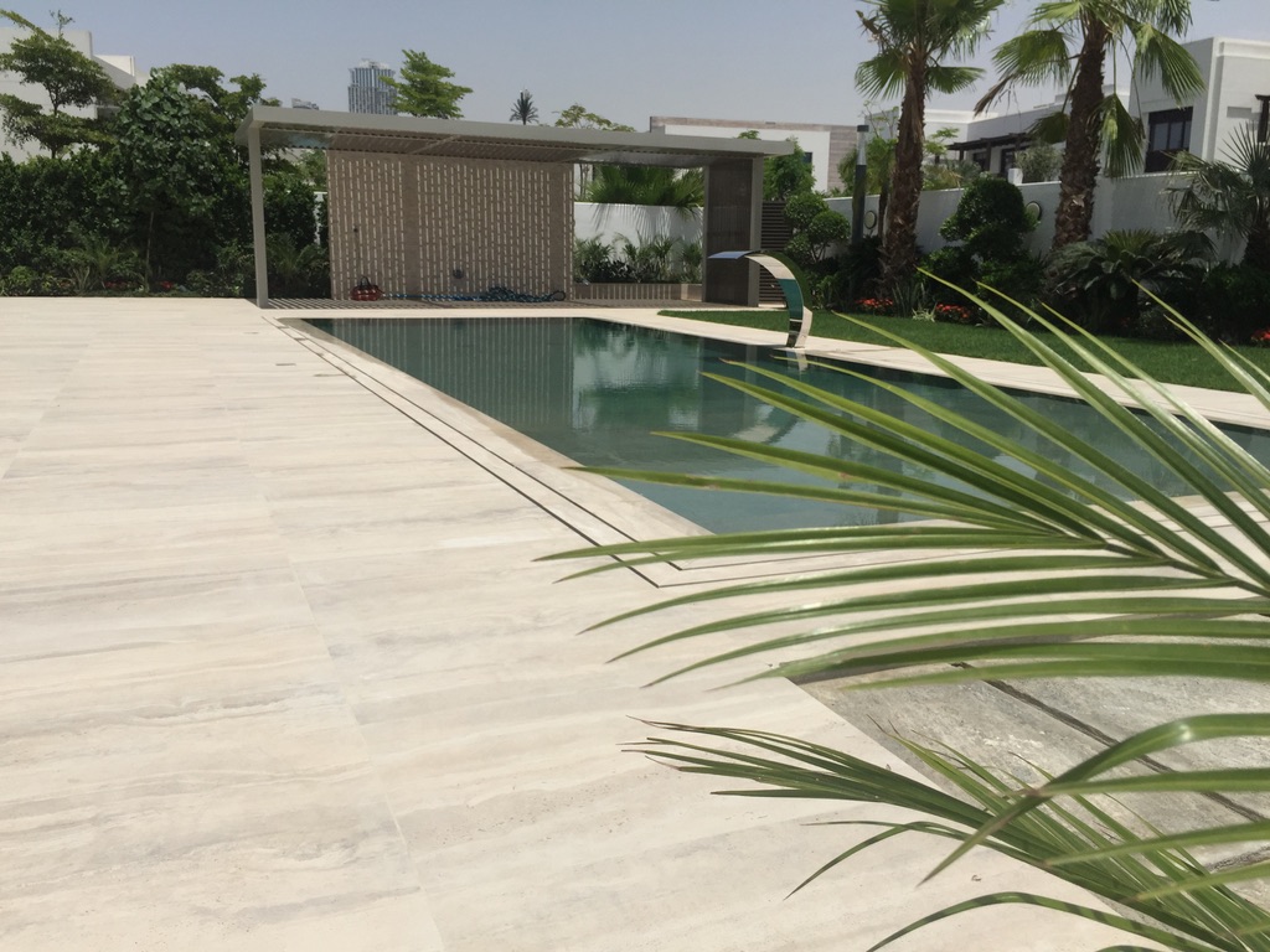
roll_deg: -2.6
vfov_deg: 48.2
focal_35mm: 29
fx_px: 1064
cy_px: 476
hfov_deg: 61.7
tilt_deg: -9.8
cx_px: 635
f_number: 2.2
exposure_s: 1/4405
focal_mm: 4.15
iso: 32
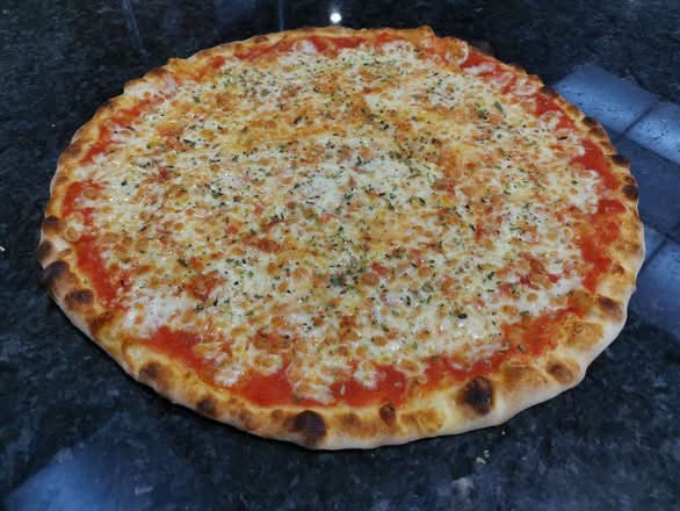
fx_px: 531
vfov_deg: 51.4
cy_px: 256
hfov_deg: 65.3
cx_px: 340
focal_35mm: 27
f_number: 1.8
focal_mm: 5.58
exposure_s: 1/100
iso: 200
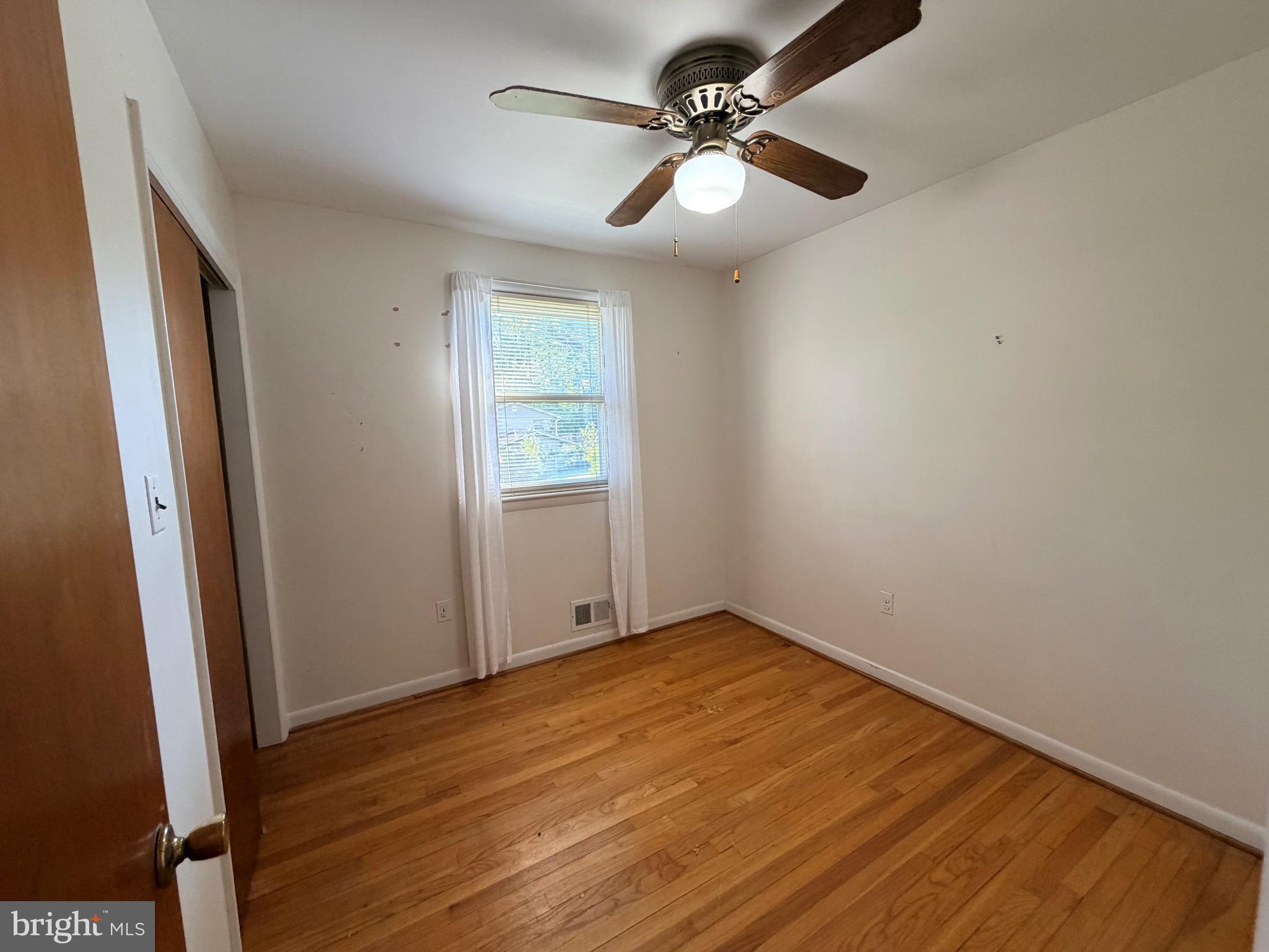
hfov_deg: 102.1
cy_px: 476
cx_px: 634
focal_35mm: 14
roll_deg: +0.5
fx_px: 513
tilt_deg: -6.5
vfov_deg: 85.7
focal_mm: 2.22
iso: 250
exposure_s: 1/60
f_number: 2.2
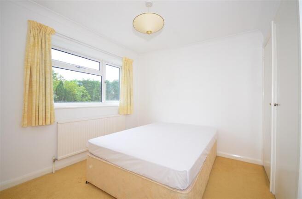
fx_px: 126
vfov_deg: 77.0
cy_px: 100
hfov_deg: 100.5
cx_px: 151
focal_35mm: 15
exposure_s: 1/40
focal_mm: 10
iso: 200
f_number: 5
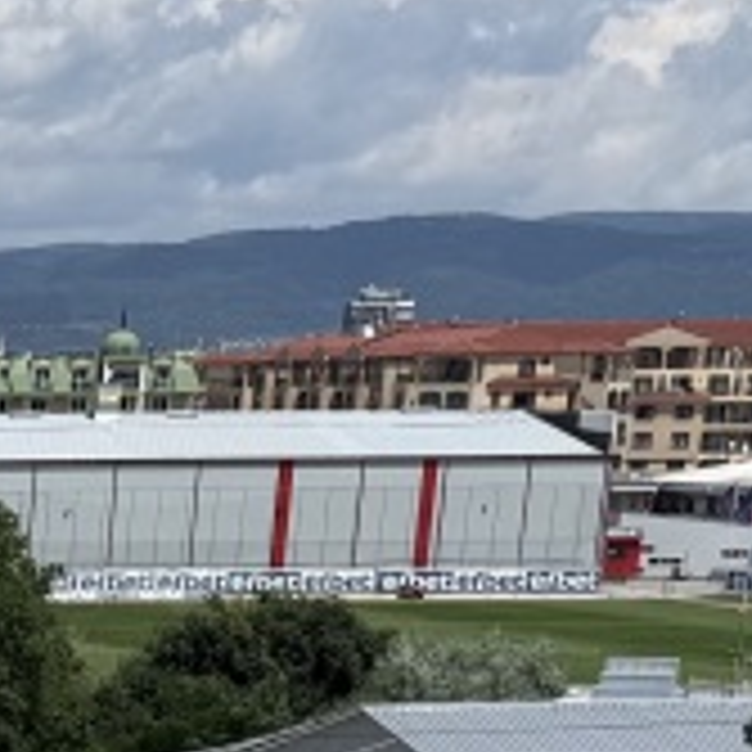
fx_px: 3736
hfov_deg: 9.7
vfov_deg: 10.5
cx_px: -1247
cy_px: 1509
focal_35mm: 152
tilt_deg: -15.2
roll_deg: +0.2
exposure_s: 1/8130
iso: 80
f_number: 1.78
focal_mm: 6.76
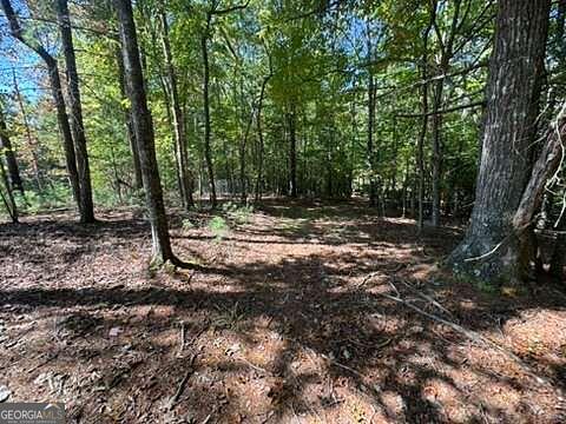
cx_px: 283
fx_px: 229
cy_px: 212
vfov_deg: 85.7
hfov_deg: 102.1
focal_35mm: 14
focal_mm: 2.22
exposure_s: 1/99
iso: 50
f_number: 2.2
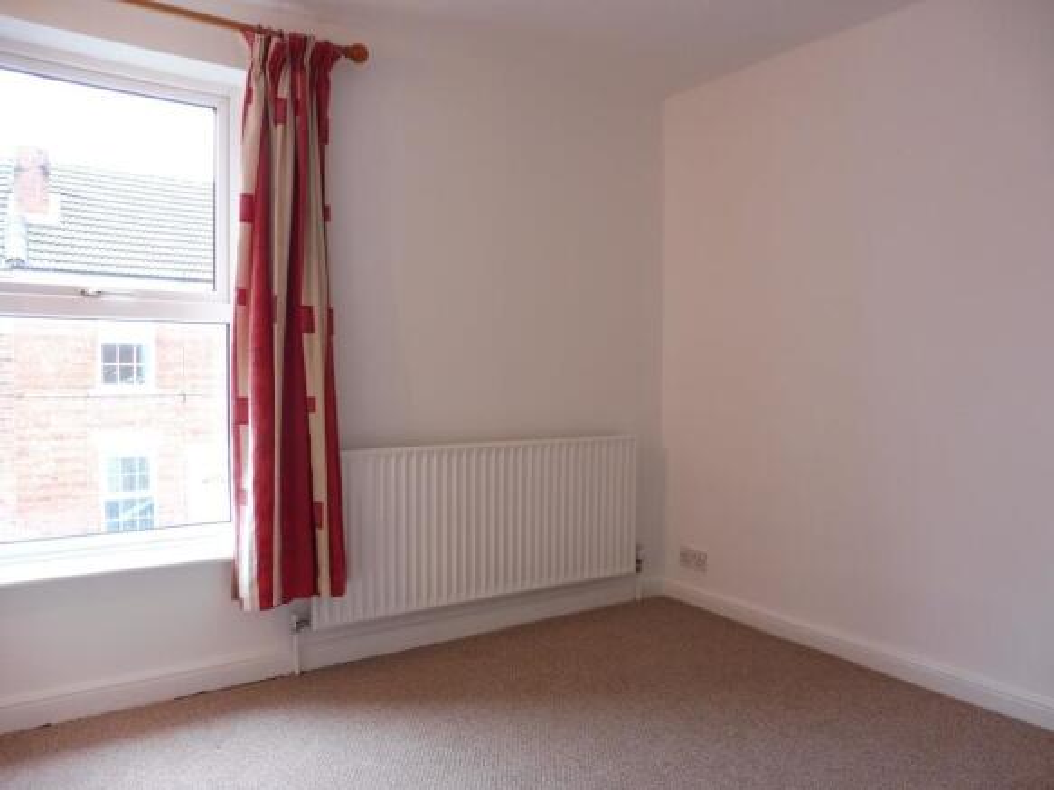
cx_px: 527
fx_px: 731
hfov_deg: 71.6
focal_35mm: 24
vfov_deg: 56.8
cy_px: 395
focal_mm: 4.3
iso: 200
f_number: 3.3
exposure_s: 1/60
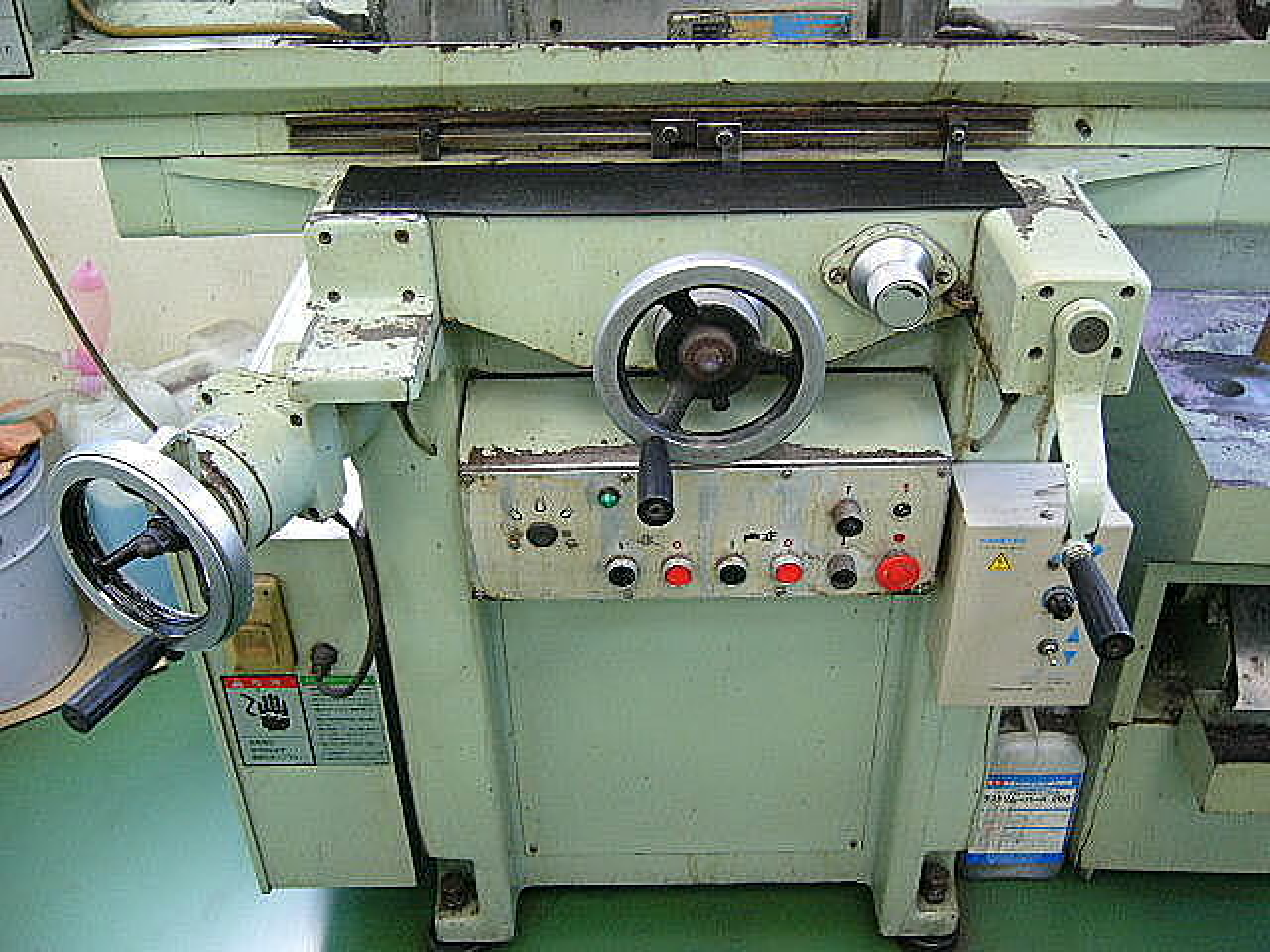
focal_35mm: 35
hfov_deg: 52.6
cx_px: 635
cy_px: 476
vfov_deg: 40.7
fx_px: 1284
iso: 200
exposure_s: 1/13
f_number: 2.8
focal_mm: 5.8
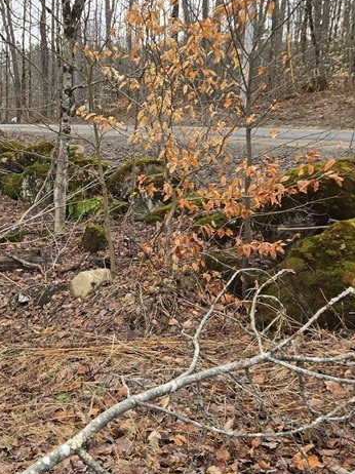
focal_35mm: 51
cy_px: 231
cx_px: 62
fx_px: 698
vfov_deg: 37.5
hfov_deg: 27.8
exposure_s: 1/180
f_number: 1.8
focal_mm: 5.4
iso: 25
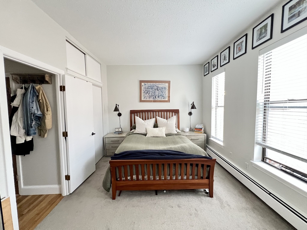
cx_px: 154
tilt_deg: -4.1
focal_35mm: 13
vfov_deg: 89.9
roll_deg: +0.1
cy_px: 115
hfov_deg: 106.2
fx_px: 115
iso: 400
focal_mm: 1.57
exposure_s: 1/60
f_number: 1.8
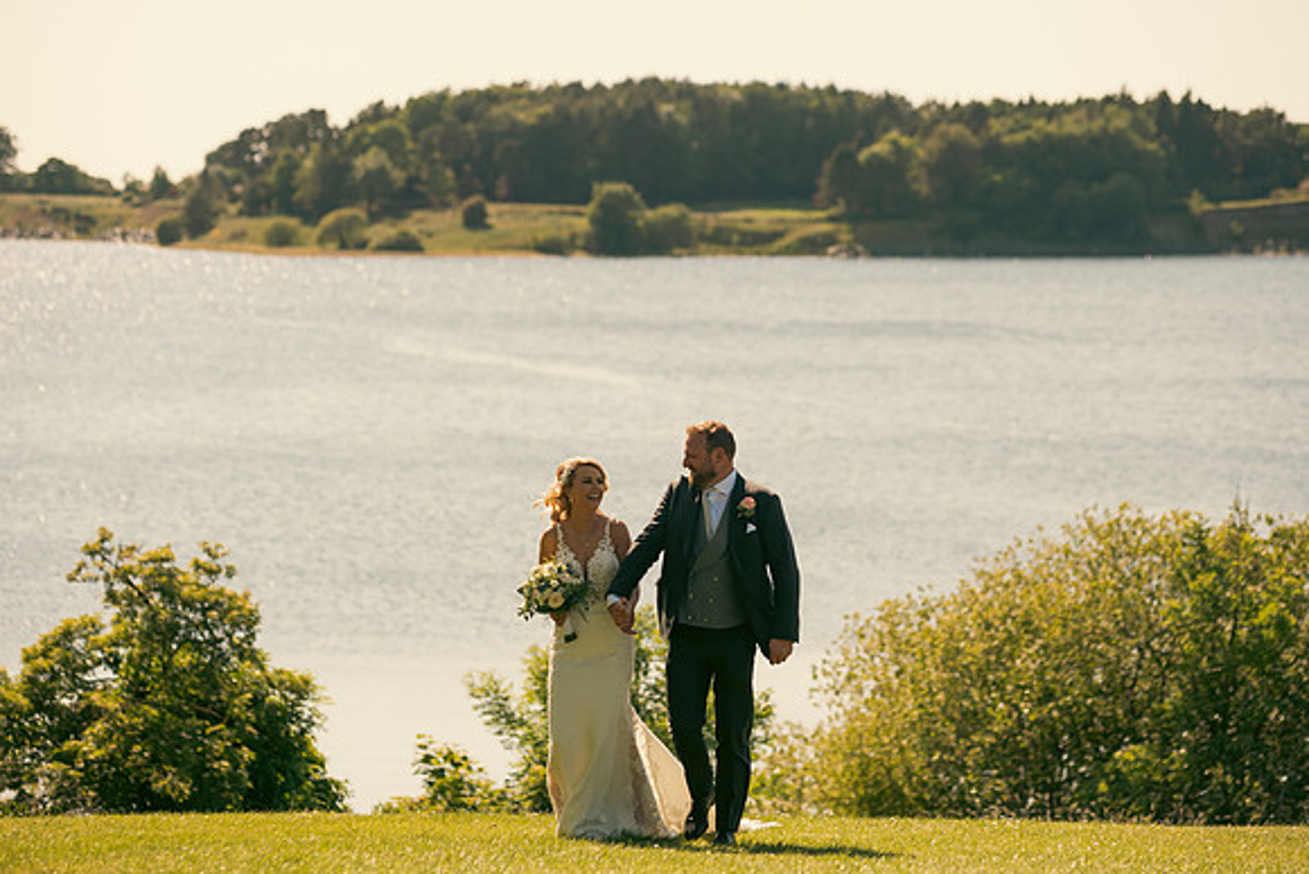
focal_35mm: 135
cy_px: 437
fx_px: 4910
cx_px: 654
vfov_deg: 10.2
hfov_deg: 15.2
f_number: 3.5
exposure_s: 1/500
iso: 100
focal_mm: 135
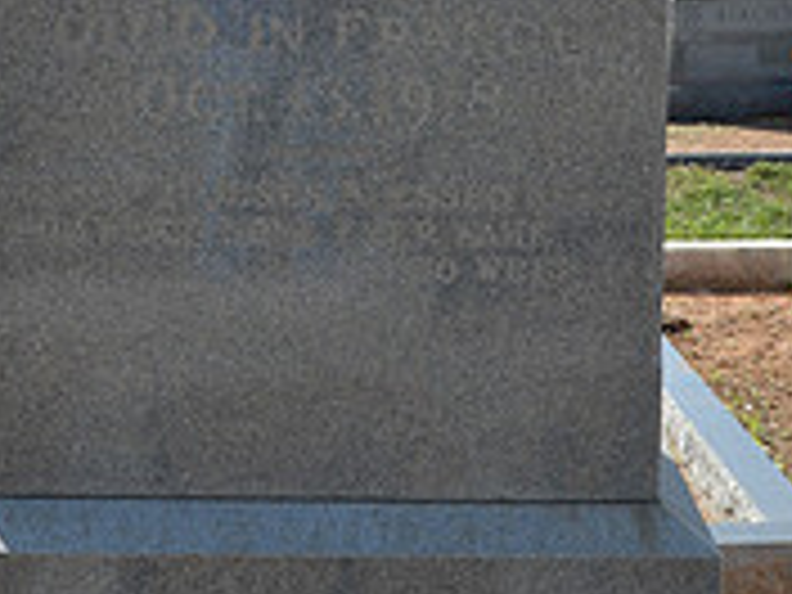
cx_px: 351
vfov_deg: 14.1
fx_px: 2278
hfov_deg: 19.7
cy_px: -220
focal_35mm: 100
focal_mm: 21
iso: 200
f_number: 7.1
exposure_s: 1/200
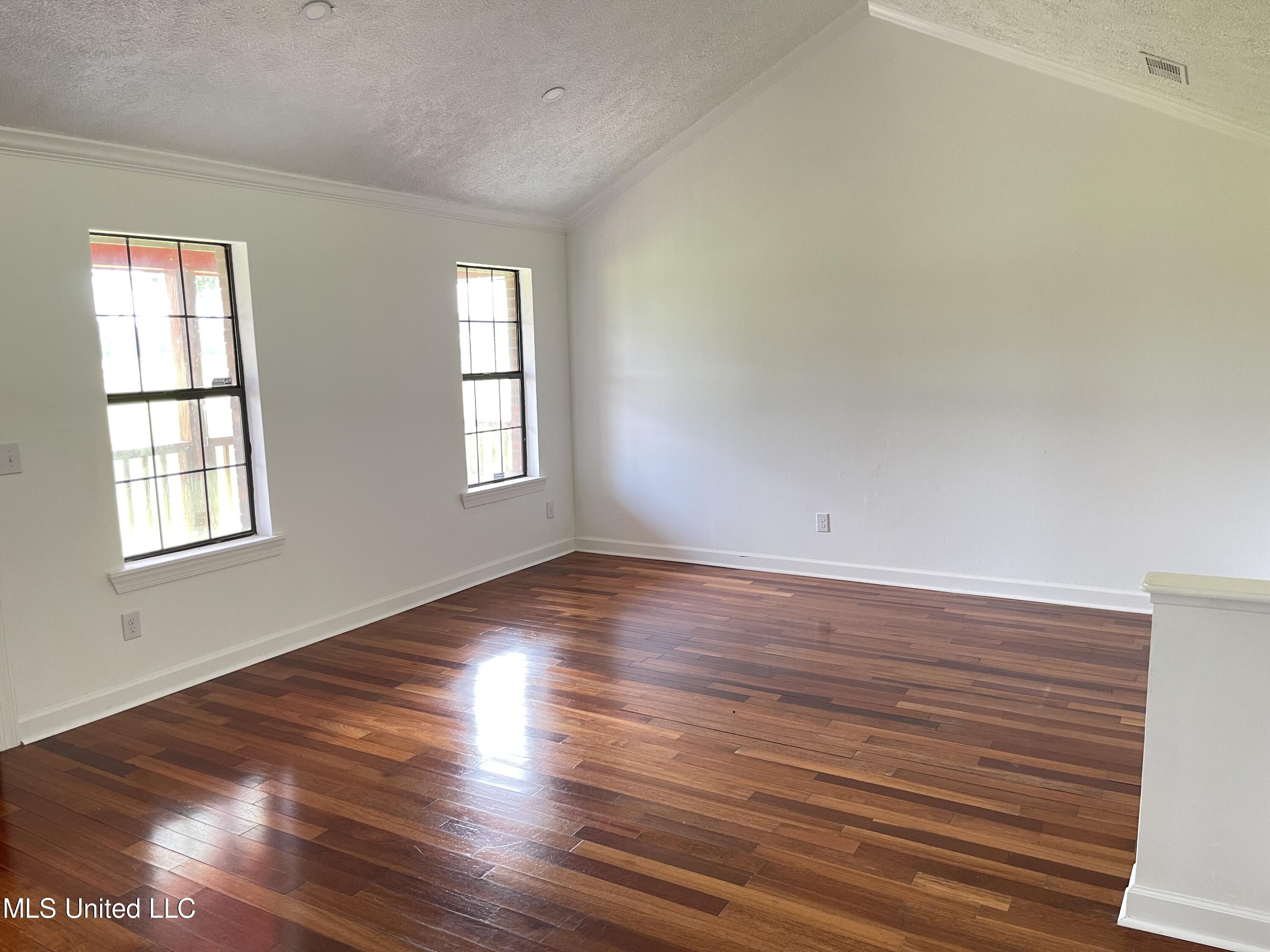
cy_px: 476
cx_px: 635
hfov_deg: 67.3
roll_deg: +0.9
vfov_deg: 53.1
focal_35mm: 26
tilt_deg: -9.3
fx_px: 954
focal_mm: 5.1
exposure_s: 1/76
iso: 125
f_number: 1.6
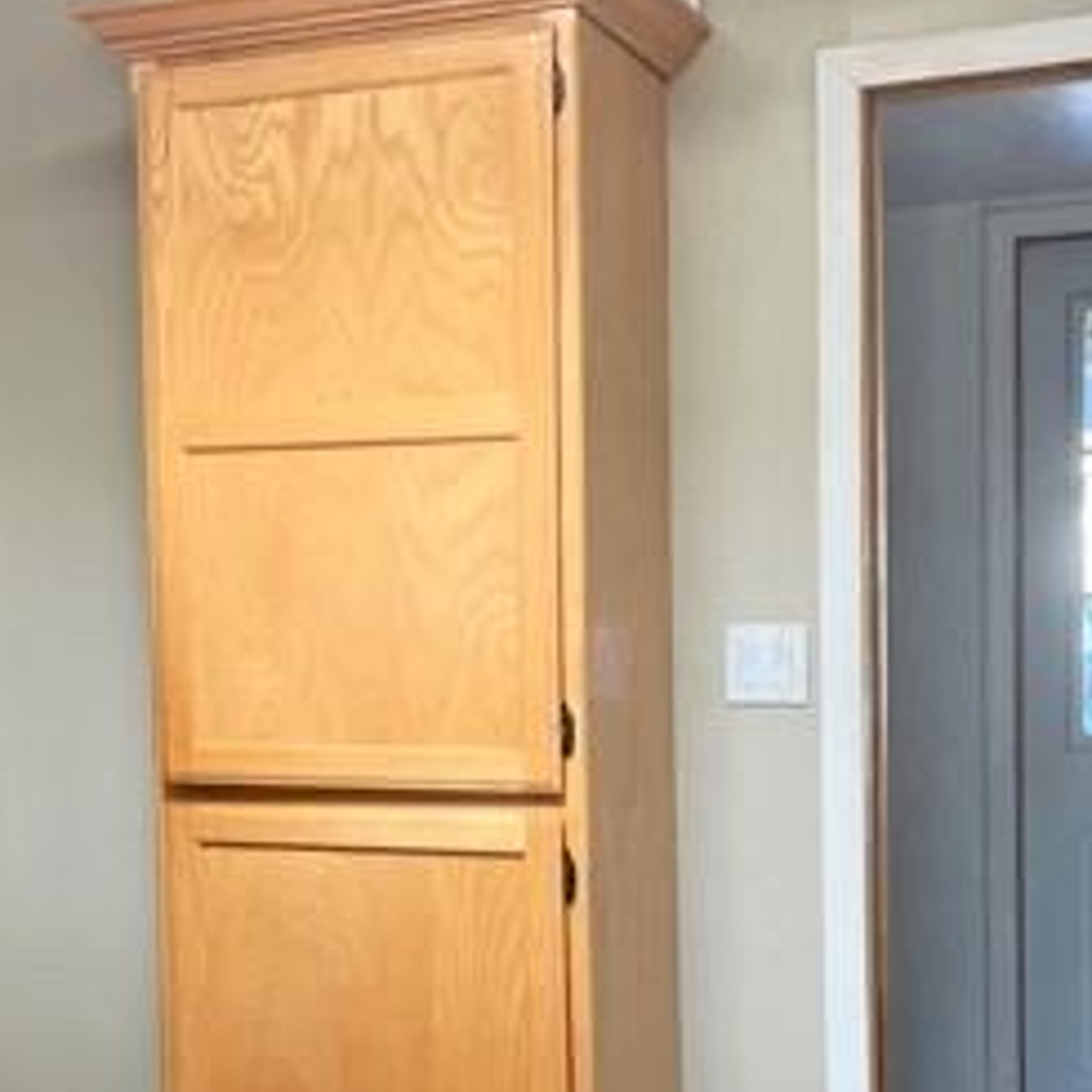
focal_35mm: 60
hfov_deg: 28.1
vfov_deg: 28.5
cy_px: 664
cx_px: 245
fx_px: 2141
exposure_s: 1/121
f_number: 1.6
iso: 100
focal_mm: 4.2
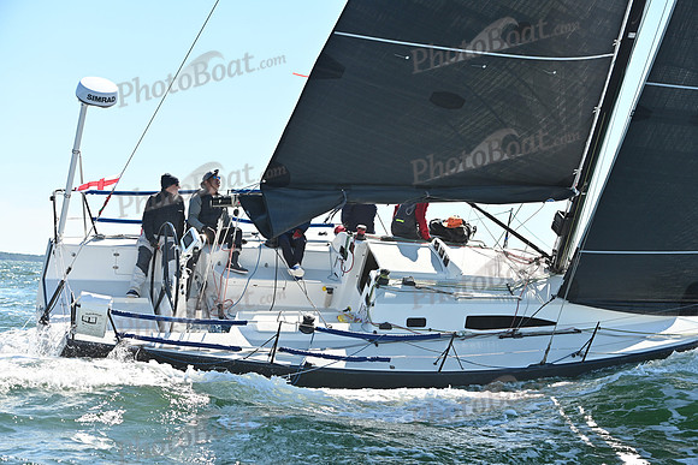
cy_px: 232
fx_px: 1357
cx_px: 349
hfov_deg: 28.8
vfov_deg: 19.5
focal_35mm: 70
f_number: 5.6
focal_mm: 70
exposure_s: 1/1250
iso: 320
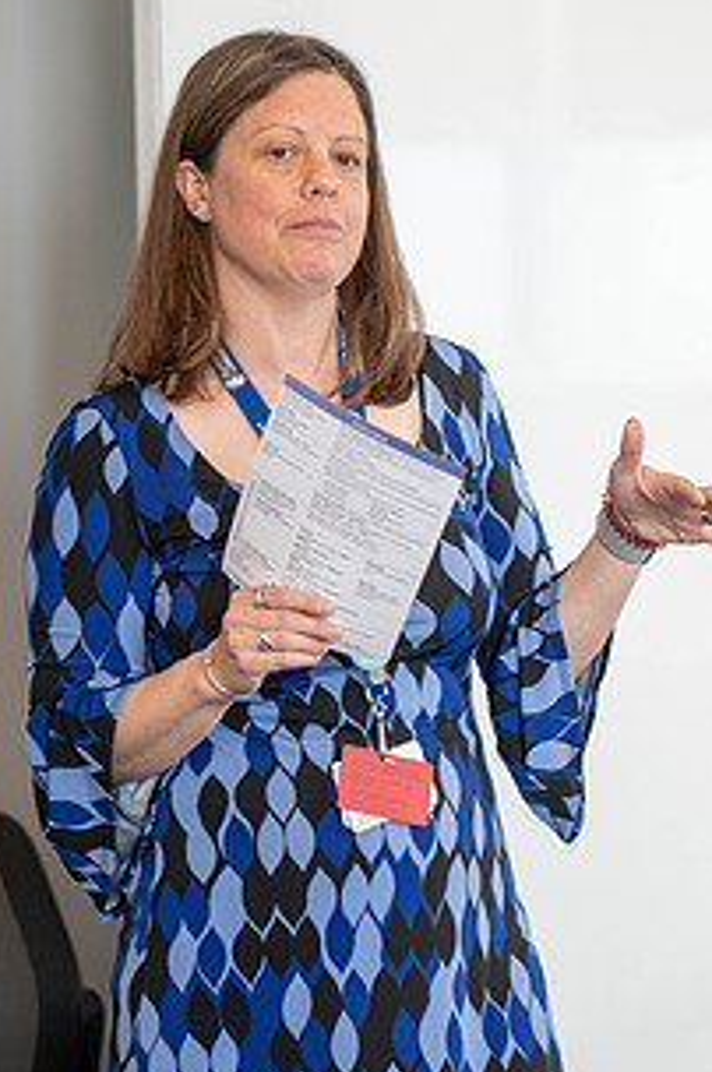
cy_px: 506
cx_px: 627
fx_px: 6303
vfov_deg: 9.7
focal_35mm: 212
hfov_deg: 6.5
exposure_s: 1/320
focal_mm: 85
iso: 400
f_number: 1.8
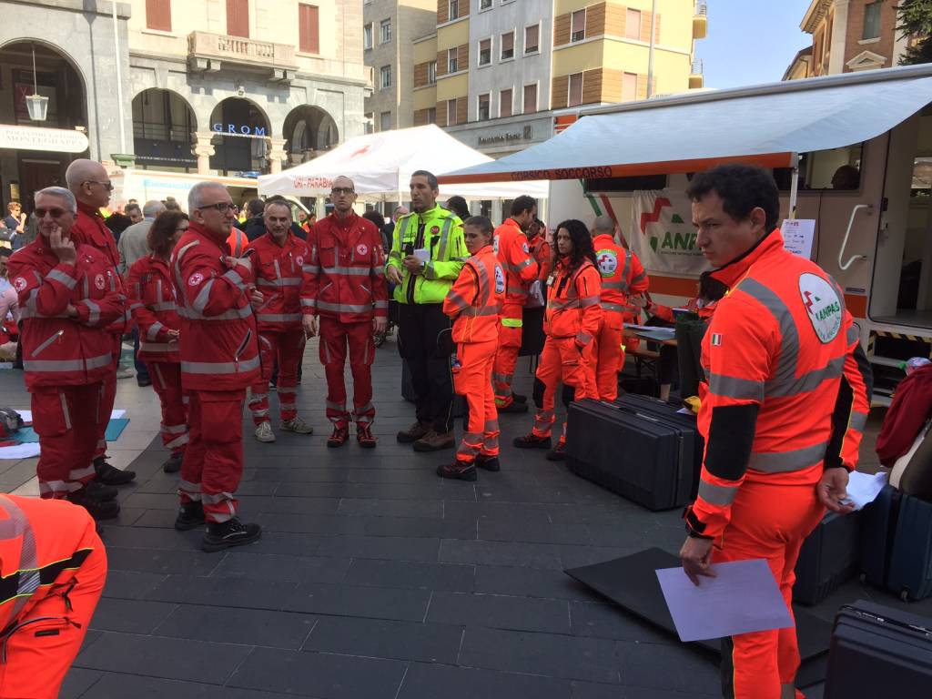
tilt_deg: -10.7
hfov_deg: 61.7
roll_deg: -2.9
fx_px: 781
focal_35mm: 29
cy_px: 350
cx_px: 466
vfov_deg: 48.2
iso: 32
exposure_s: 1/659
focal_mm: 4.15
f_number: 2.2
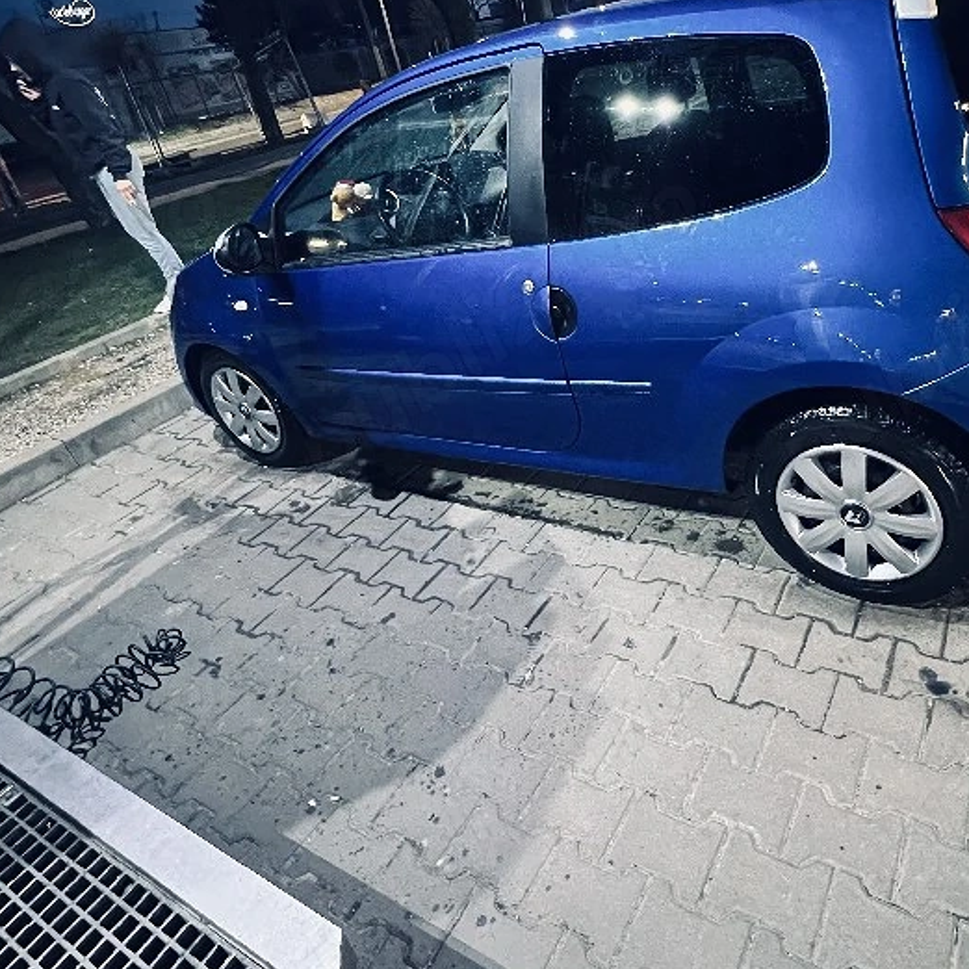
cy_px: 345
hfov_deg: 68.2
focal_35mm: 22
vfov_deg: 68.2
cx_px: 622
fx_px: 697
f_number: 1.8
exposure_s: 1/34
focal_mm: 1.57
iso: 1000
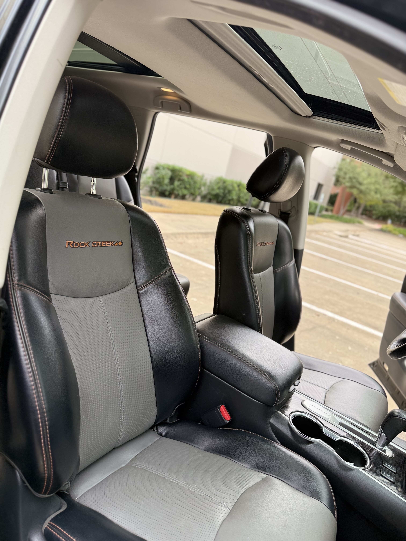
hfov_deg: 56.8
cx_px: 203
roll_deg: -11.3
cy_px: 270
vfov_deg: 71.6
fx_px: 375
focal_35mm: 24
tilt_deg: -10.8
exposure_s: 1/632
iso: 80
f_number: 1.78
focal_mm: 6.76
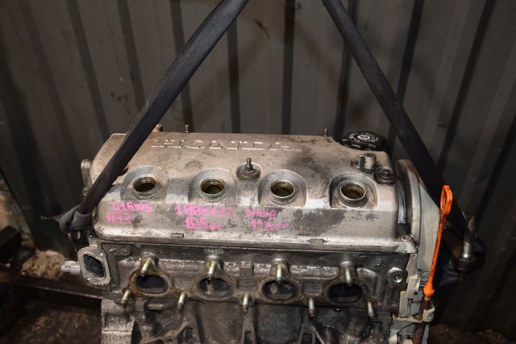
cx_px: 258
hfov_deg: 57.2
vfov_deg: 39.9
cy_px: 172
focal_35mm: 33
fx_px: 473
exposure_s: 1/60
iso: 800
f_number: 5
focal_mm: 22
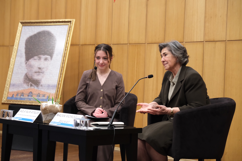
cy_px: 80
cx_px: 121
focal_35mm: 83
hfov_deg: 24.5
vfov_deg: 16.5
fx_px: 558
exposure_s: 1/125
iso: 3200
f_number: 2.8
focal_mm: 55
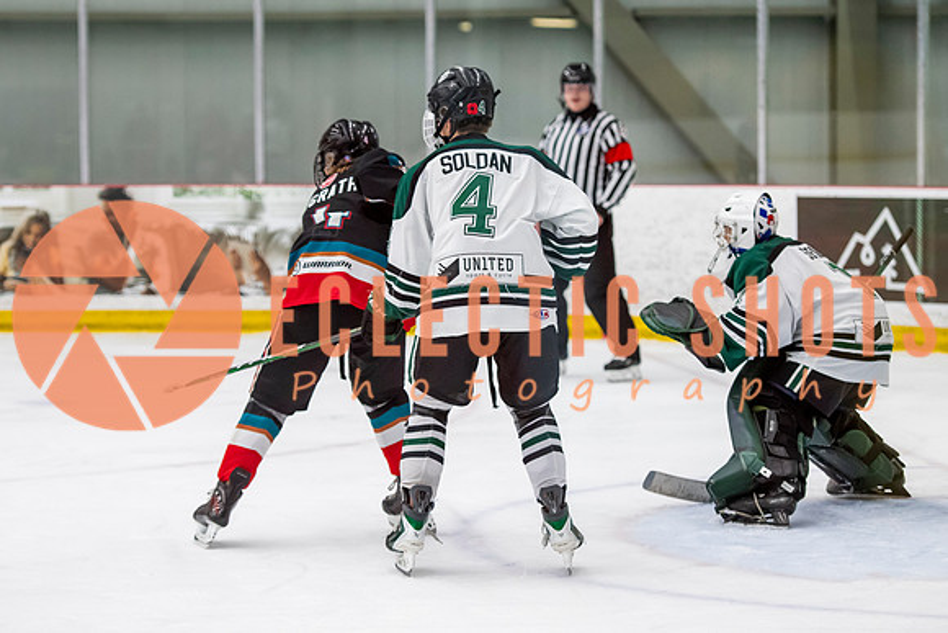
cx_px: 444
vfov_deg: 9.7
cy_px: 281
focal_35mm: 141
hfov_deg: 14.5
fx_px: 3723
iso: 2000
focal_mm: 102
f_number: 3.2
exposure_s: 1/640
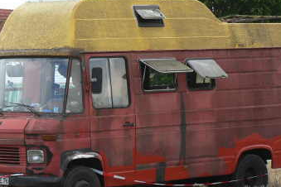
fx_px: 1491
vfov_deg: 7.2
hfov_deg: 10.8
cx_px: 105
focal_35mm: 191
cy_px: 98
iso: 64
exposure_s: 1/160
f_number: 4
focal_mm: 17.7
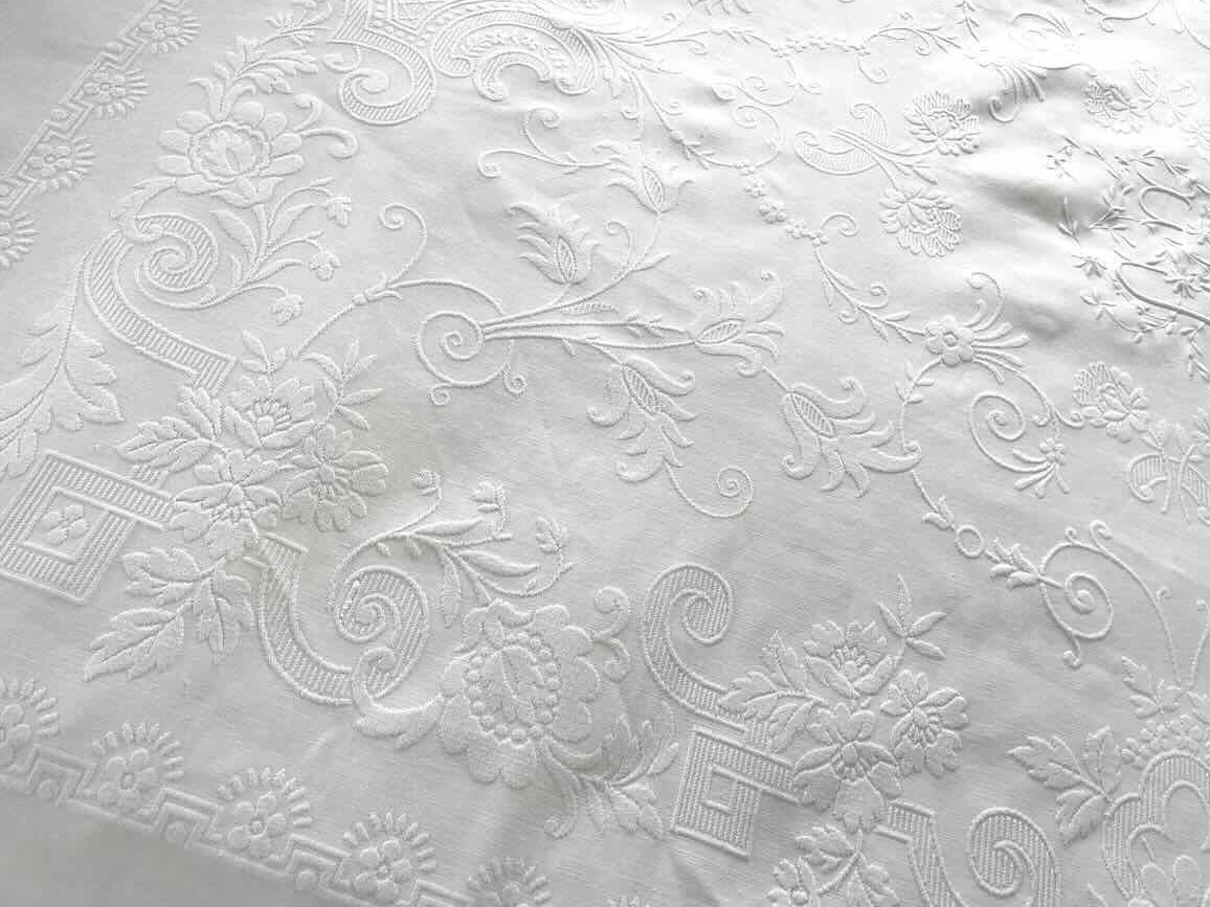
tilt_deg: -60.0
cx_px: 595
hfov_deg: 65.3
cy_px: 440
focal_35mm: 27
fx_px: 944
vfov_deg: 51.3
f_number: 1.6
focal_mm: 4.2
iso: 32
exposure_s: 1/293
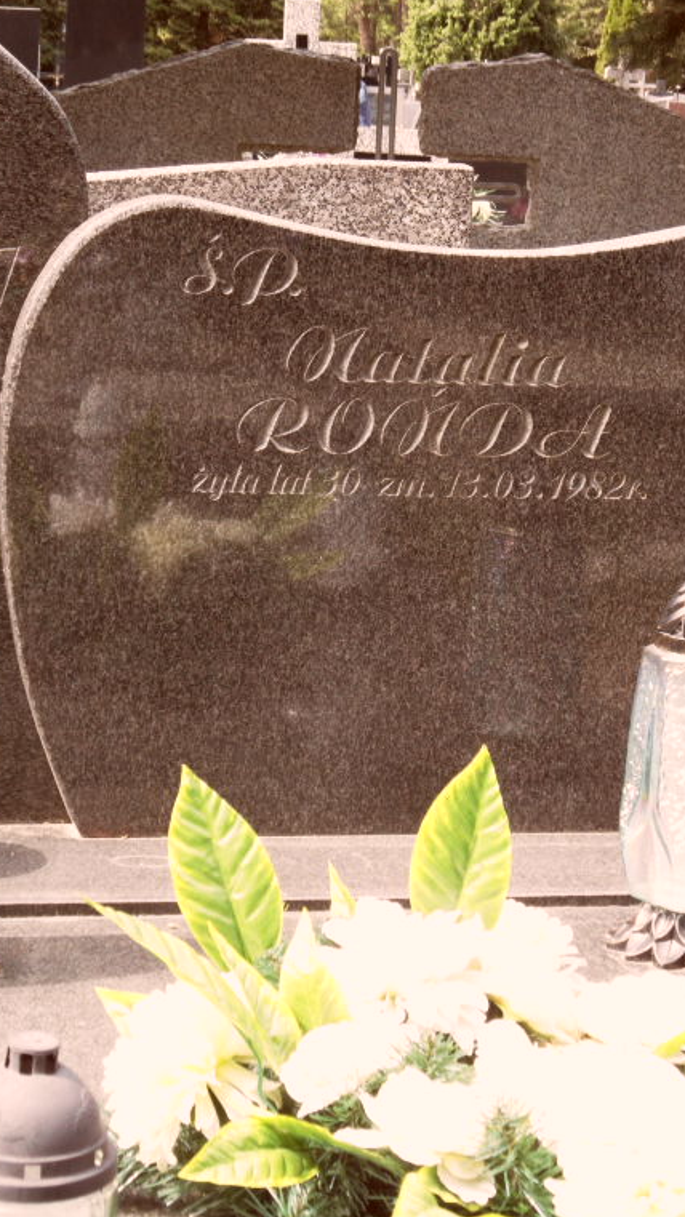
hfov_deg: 13.7
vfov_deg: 24.2
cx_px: 411
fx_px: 2842
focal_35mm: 88
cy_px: 608
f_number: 4
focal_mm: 10.3
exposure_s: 1/125
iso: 80
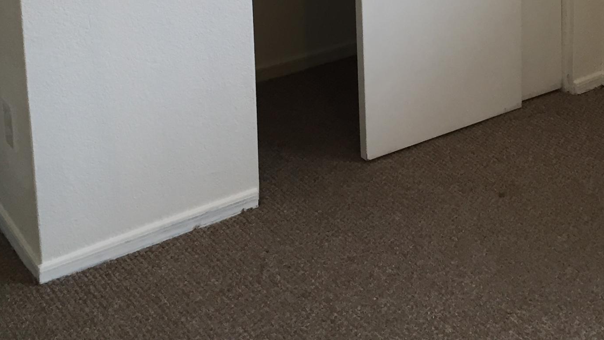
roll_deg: +0.0
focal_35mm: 69
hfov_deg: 30.4
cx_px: 388
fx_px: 1105
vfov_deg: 16.1
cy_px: -154
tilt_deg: -11.9
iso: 40
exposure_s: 1/30
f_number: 2.2
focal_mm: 4.15
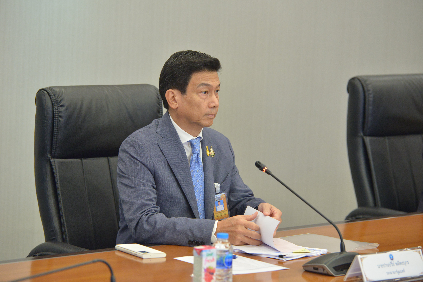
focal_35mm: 135
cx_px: 212
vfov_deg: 10.2
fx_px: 1586
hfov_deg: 15.2
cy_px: 141
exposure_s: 1/125
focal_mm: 135
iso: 3200
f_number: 4
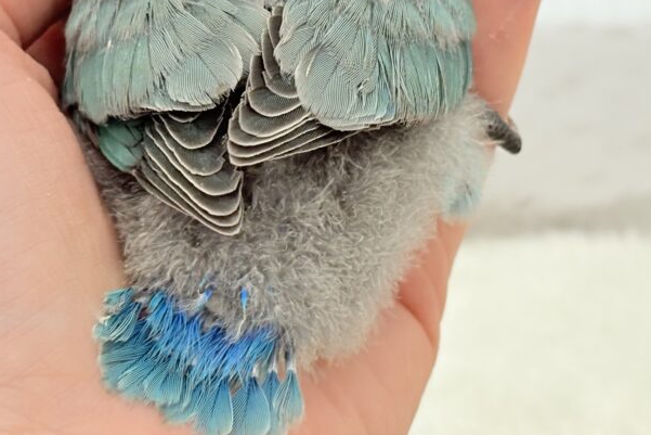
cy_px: 79
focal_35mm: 108
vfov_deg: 12.6
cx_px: 368
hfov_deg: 18.9
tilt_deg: -19.3
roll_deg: +1.3
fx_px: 1953
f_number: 1.6
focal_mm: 5.96
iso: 64
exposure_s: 1/100
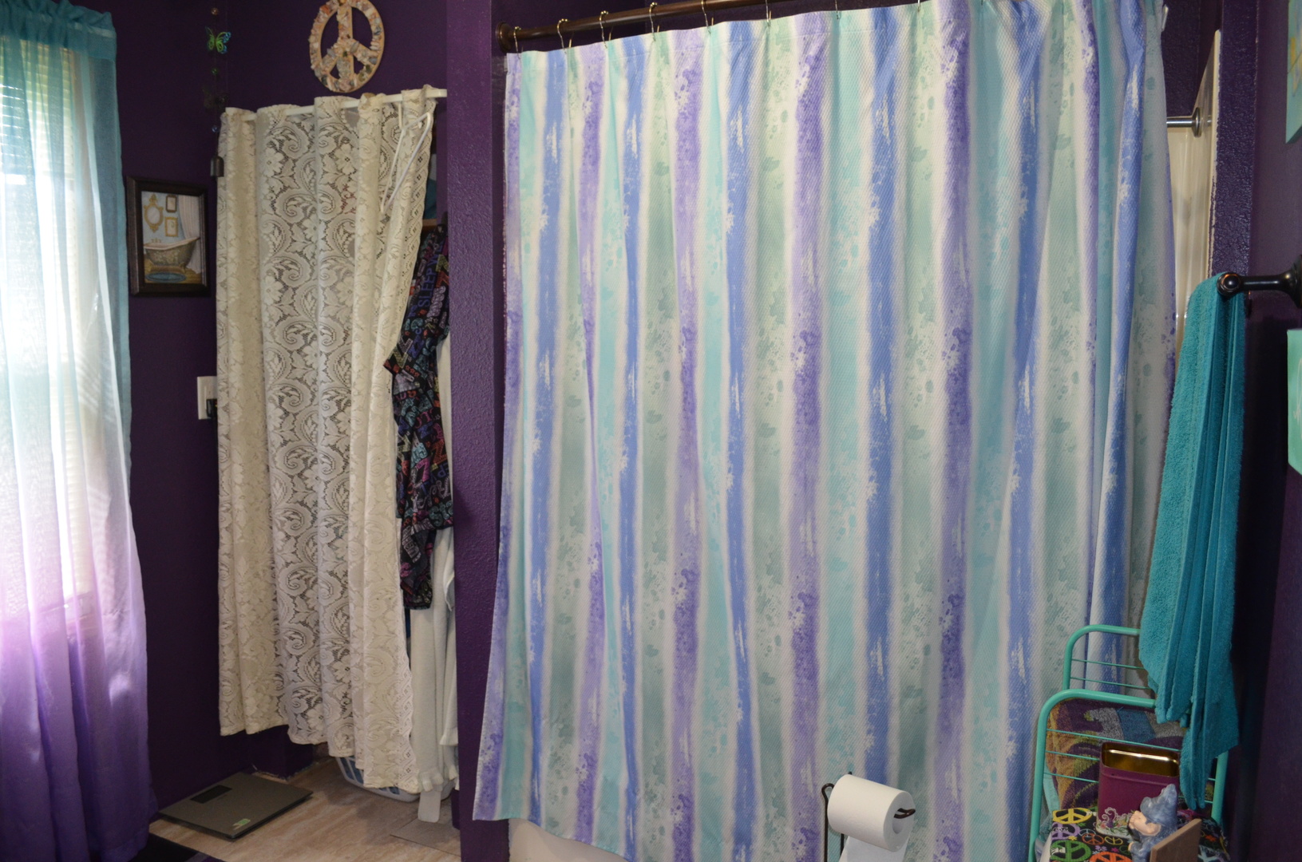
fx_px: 974
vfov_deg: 47.7
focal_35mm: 27
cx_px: 651
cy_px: 431
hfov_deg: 67.5
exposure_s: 1/60
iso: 1250
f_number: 3.5
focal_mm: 18
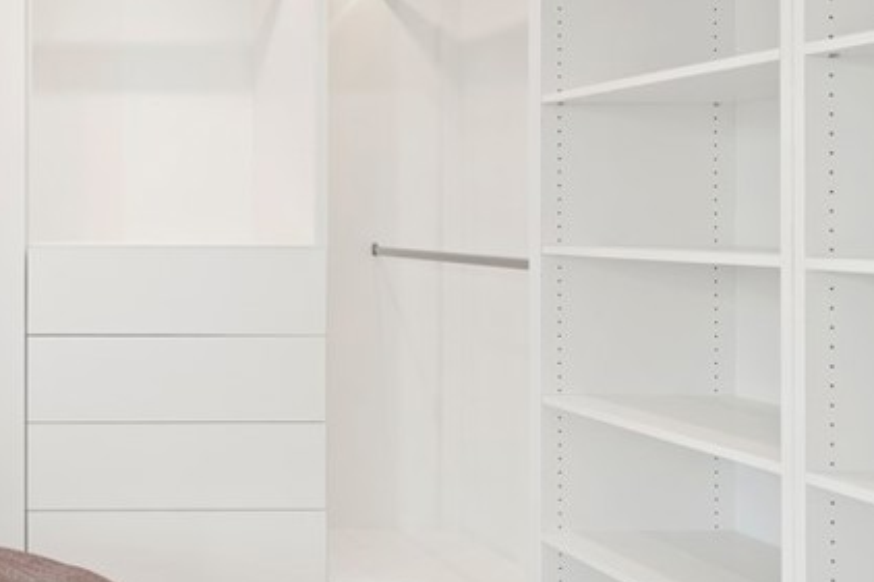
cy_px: 206
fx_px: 825
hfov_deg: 43.9
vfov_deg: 38.5
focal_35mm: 34
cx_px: -72
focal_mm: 14
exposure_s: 1/8
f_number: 8
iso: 100
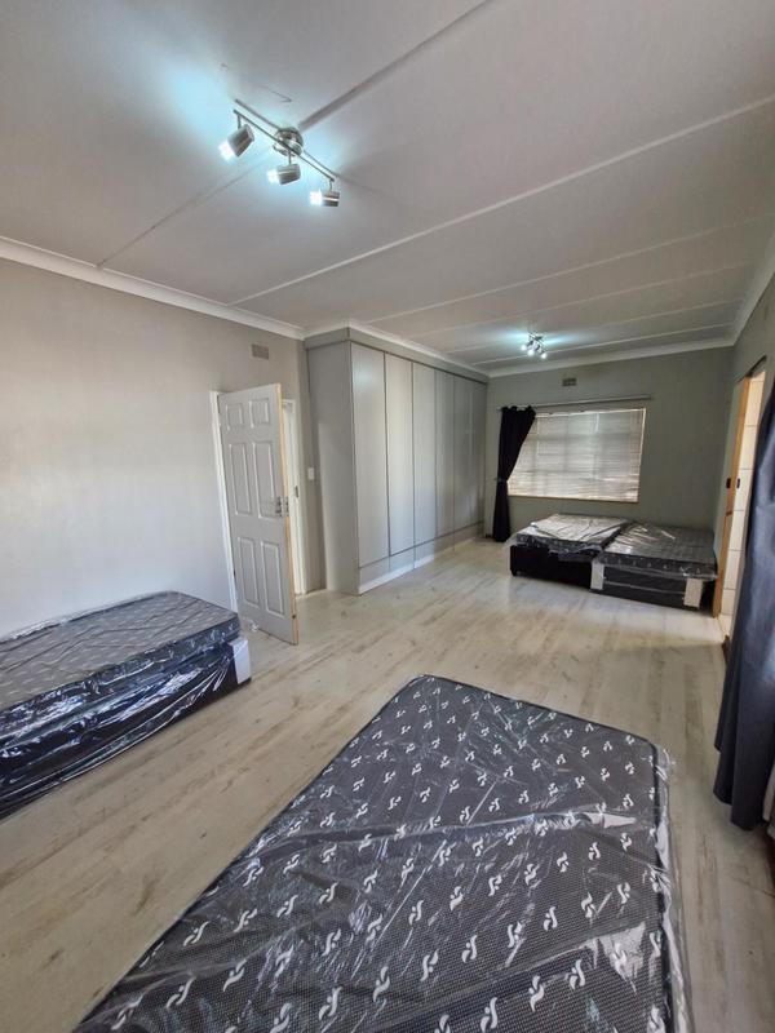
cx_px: 388
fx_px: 388
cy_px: 516
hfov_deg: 89.9
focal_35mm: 13
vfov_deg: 106.2
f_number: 2.2
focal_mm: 1.74
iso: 400
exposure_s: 1/50
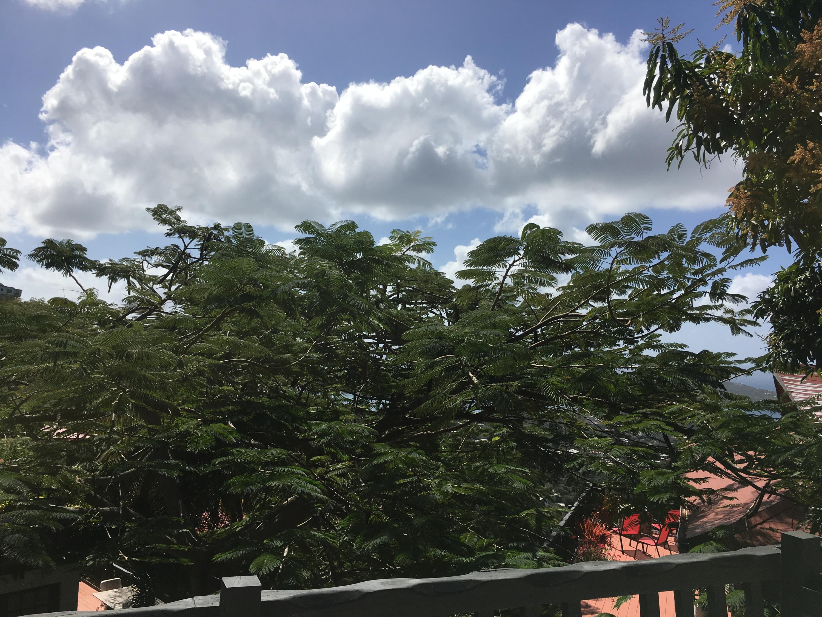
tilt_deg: +2.6
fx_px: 689
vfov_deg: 48.2
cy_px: 308
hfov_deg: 61.7
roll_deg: -2.5
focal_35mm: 29
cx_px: 411
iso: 25
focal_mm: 4.15
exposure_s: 1/3497
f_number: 2.2
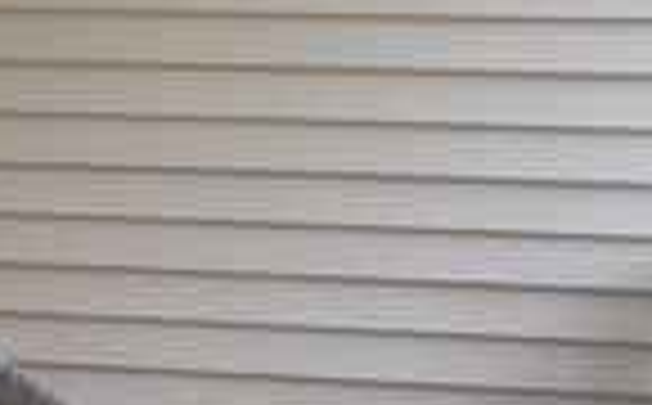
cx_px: -54
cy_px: 518
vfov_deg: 10.5
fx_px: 2164
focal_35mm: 122
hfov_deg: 16.6
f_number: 3.2
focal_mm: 4.6
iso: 80
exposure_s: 1/80
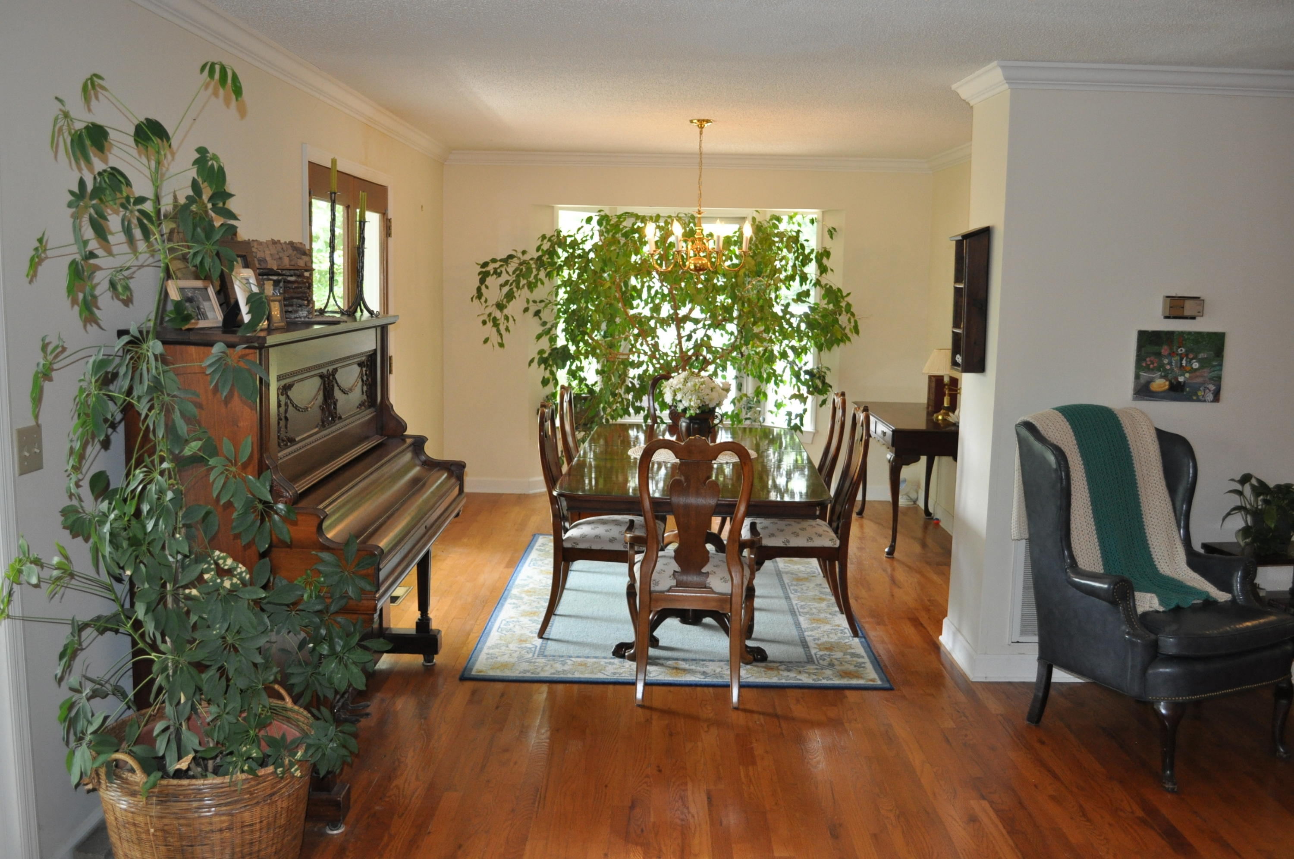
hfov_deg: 57.3
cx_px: 647
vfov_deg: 39.9
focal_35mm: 33
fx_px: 1185
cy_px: 430
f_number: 3.8
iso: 800
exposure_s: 1/125
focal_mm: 22
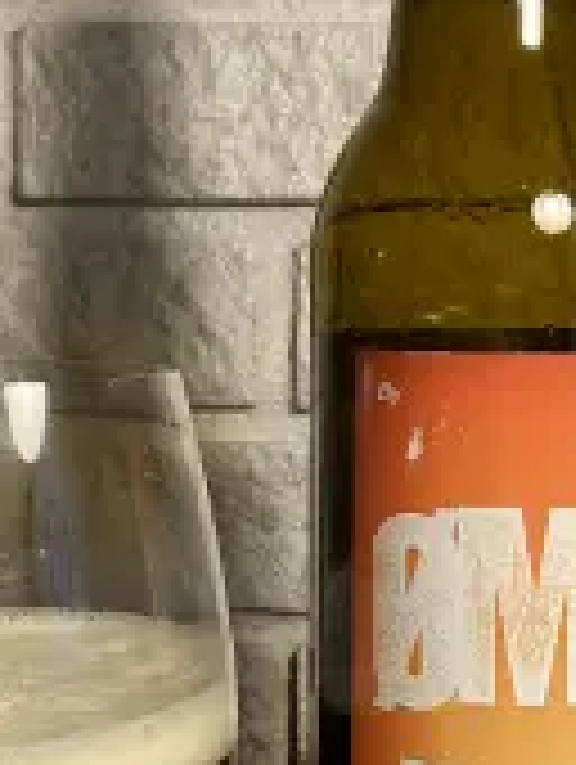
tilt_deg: -5.3
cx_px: 207
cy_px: 410
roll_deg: -0.1
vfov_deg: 31.6
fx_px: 1350
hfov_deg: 24.0
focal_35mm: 61
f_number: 1.8
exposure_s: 1/50
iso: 100
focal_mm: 4.25
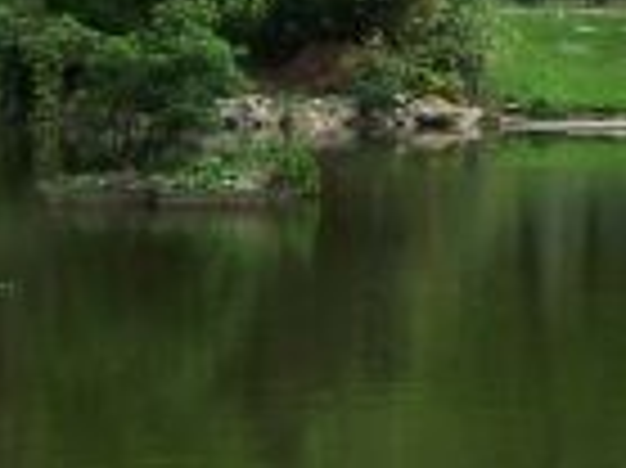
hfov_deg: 10.3
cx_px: 558
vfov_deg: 7.7
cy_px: 155
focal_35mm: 192
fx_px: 3469
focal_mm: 6.3
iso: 80
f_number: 2.8
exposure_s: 1/500
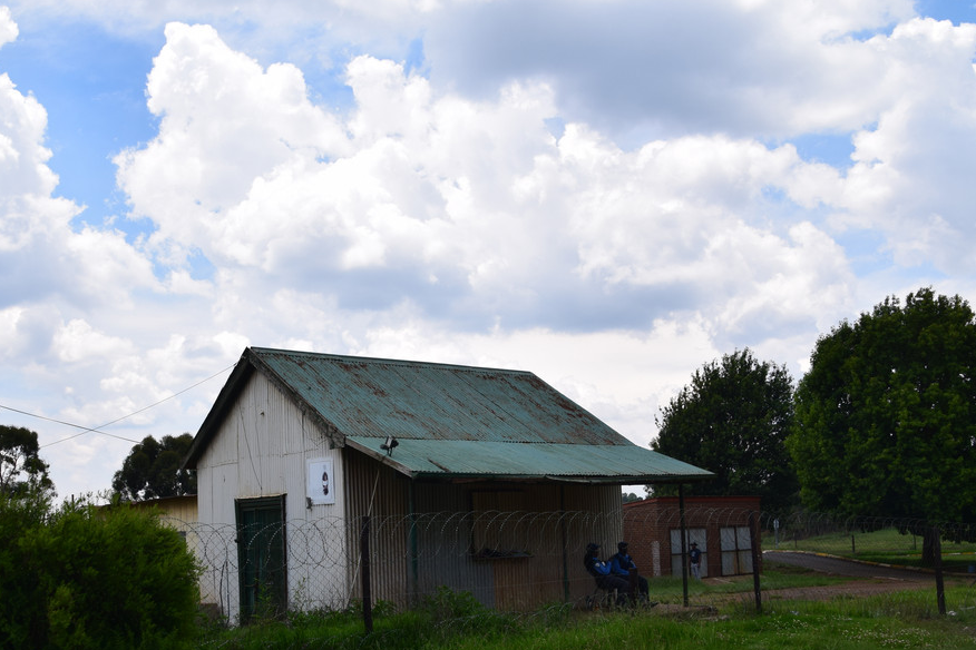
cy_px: 424
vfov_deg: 35.6
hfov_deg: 51.5
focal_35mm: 37
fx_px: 1003
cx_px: 387
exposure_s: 1/500
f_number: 11
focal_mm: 18
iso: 250
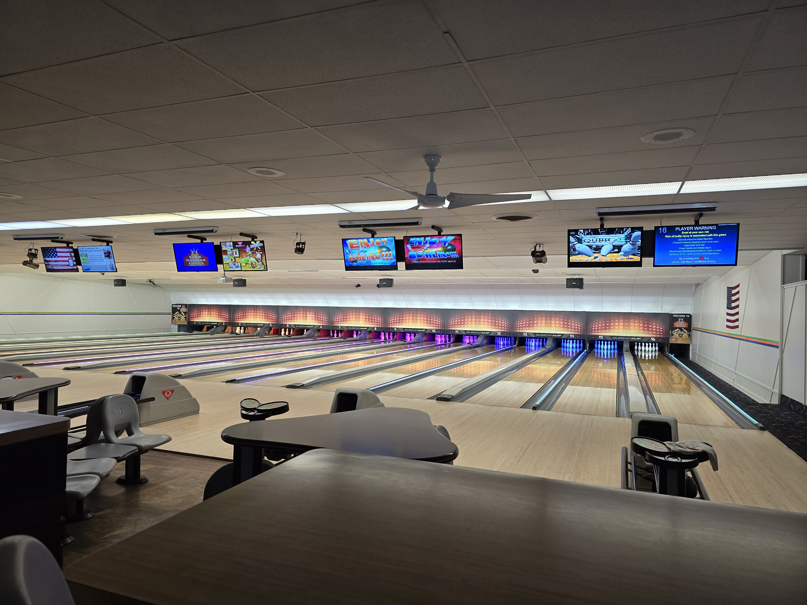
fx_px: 536
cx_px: 404
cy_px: 302
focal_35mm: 23
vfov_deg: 58.9
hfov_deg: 73.9
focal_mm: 6.3
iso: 200
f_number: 1.7
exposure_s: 1/120
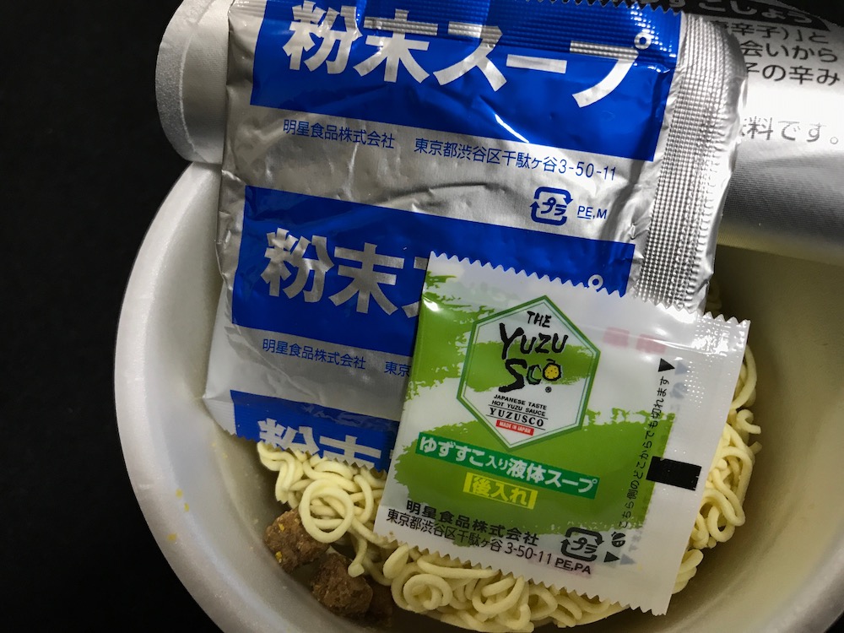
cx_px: 422
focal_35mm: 28
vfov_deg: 49.7
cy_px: 316
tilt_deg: -63.8
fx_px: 683
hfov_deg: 63.4
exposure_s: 1/17
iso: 40
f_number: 1.8
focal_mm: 3.99
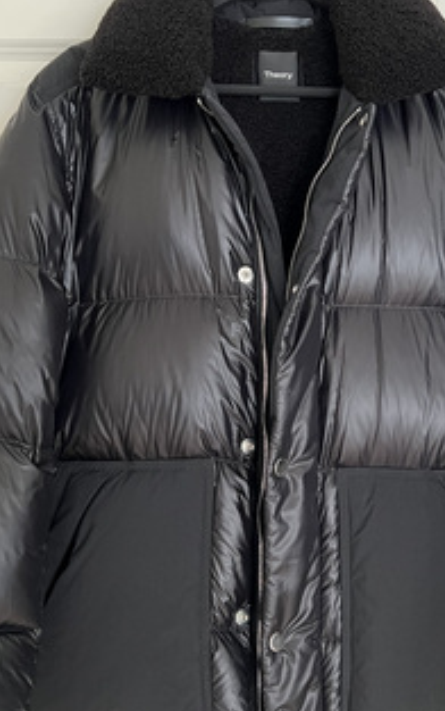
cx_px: 280
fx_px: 853
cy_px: 384
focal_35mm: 44
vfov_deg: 45.2
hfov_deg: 29.1
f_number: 1.5
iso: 400
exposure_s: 1/60
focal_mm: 5.7
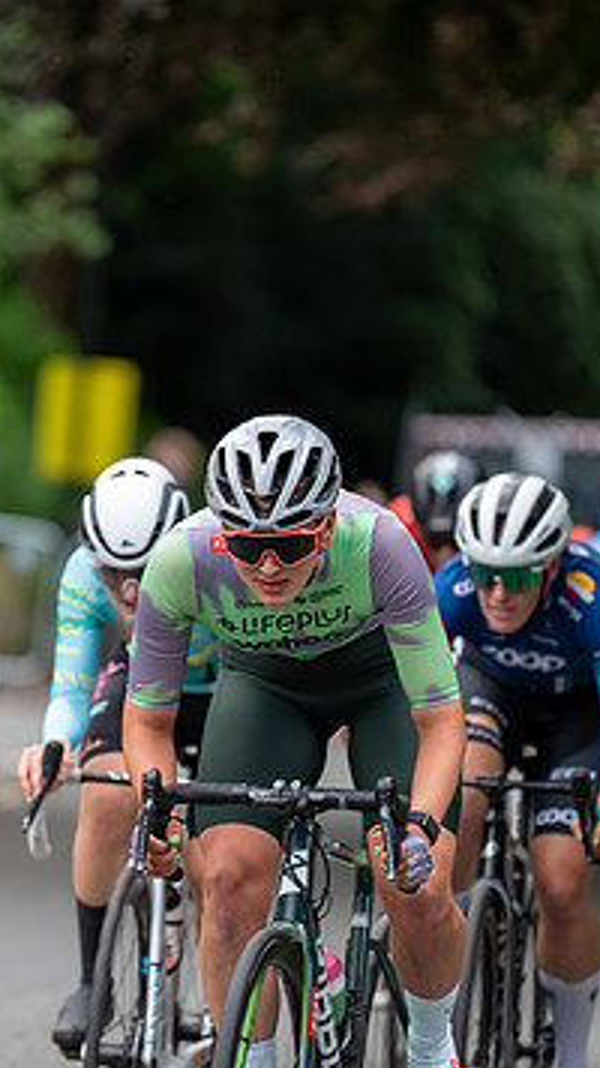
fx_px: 9654
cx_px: 147
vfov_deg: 6.3
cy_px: 578
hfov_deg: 3.6
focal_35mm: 341
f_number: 2.8
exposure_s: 1/500
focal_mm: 200
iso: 640
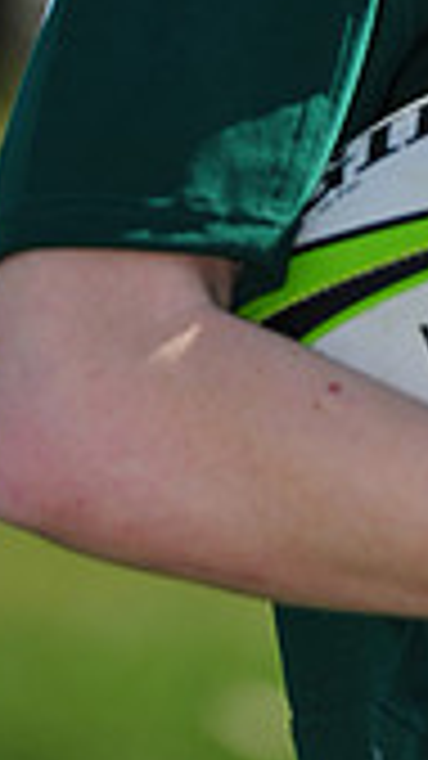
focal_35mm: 717
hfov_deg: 1.7
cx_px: 622
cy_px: -265
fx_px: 14473
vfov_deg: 3.0
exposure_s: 1/1250
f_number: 4.5
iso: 200
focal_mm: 200
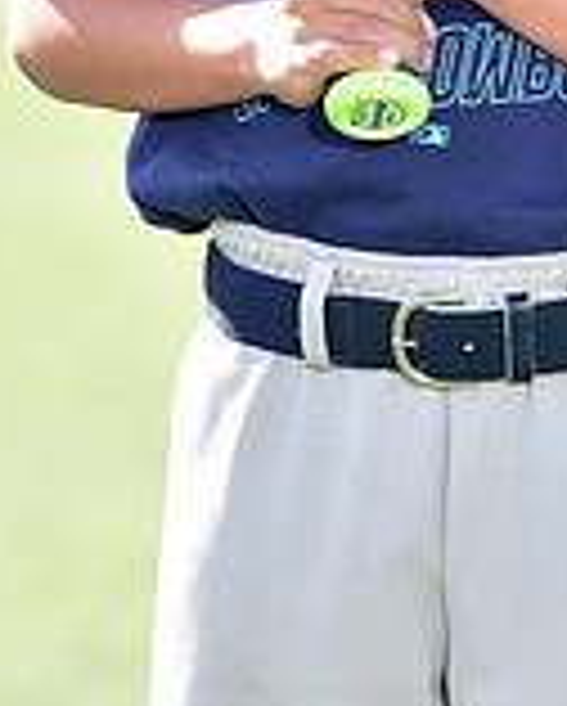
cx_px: 529
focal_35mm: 694
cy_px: -333
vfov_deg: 2.8
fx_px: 14529
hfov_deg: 2.2
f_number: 5.6
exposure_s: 1/125
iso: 100
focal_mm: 200
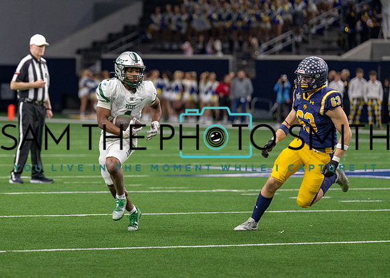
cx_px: 81
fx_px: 2772
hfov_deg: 8.0
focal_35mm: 250
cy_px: 96
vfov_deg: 5.7
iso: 2000
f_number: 2.8
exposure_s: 1/1000
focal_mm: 160
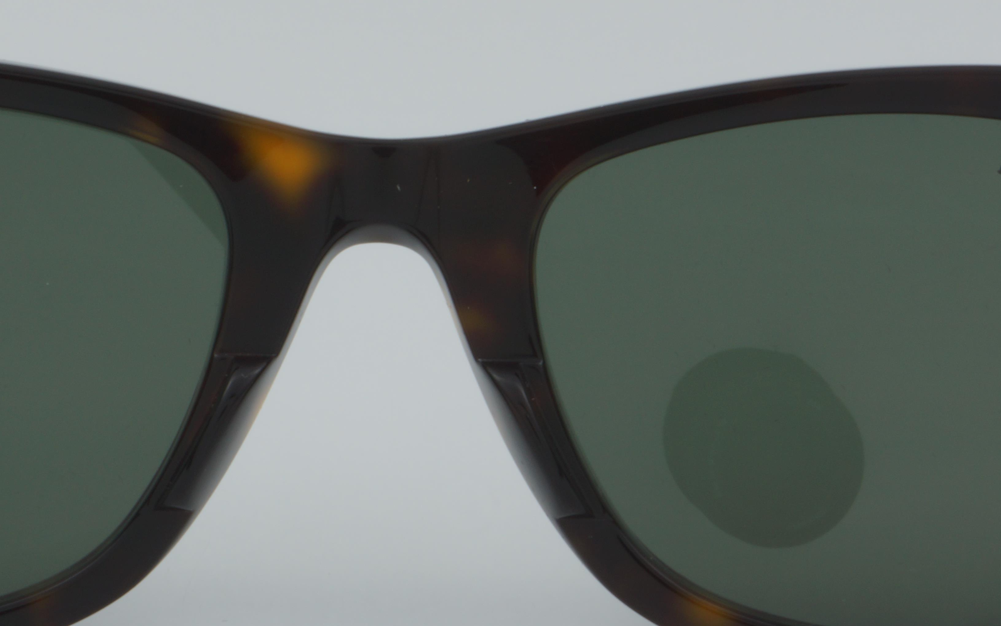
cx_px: 386
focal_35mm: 155
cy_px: 283
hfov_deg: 13.5
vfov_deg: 8.5
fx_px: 4227
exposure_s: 1/4
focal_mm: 55
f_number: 32
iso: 100
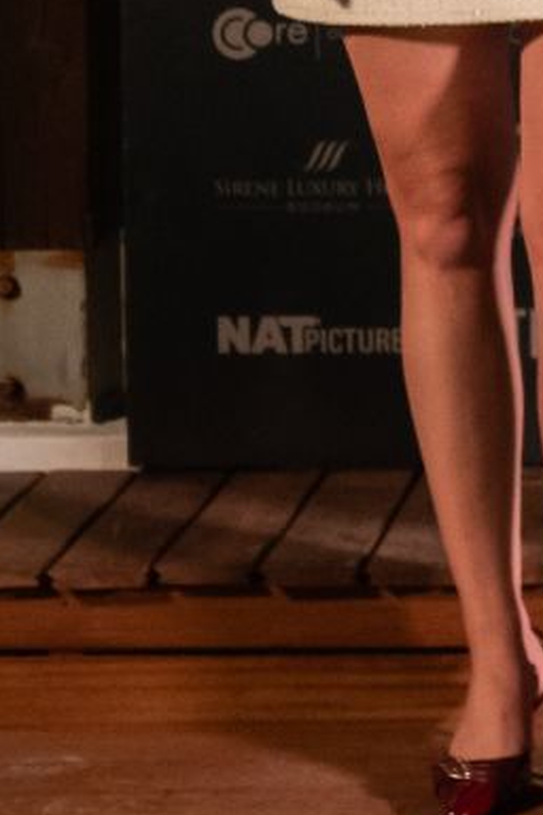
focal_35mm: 154
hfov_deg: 8.5
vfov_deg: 12.9
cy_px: -253
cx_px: 1045
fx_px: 3484
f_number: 2.8
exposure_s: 1/100
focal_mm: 25
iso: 3200
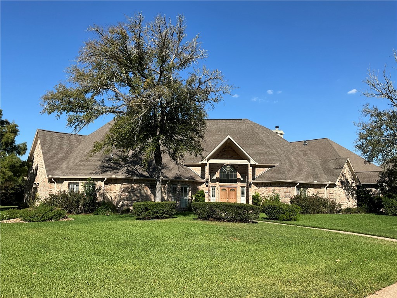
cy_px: 149
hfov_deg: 61.7
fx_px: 333
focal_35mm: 29
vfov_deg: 48.2
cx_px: 198
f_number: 1.8
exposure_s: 1/2058
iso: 25
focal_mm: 3
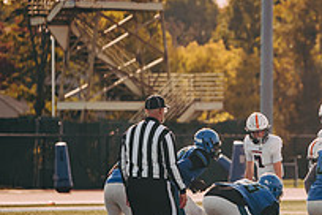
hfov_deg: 5.0
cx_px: 407
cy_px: 176
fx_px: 3694
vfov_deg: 3.3
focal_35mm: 413
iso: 160
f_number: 2.8
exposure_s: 1/2500
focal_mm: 145
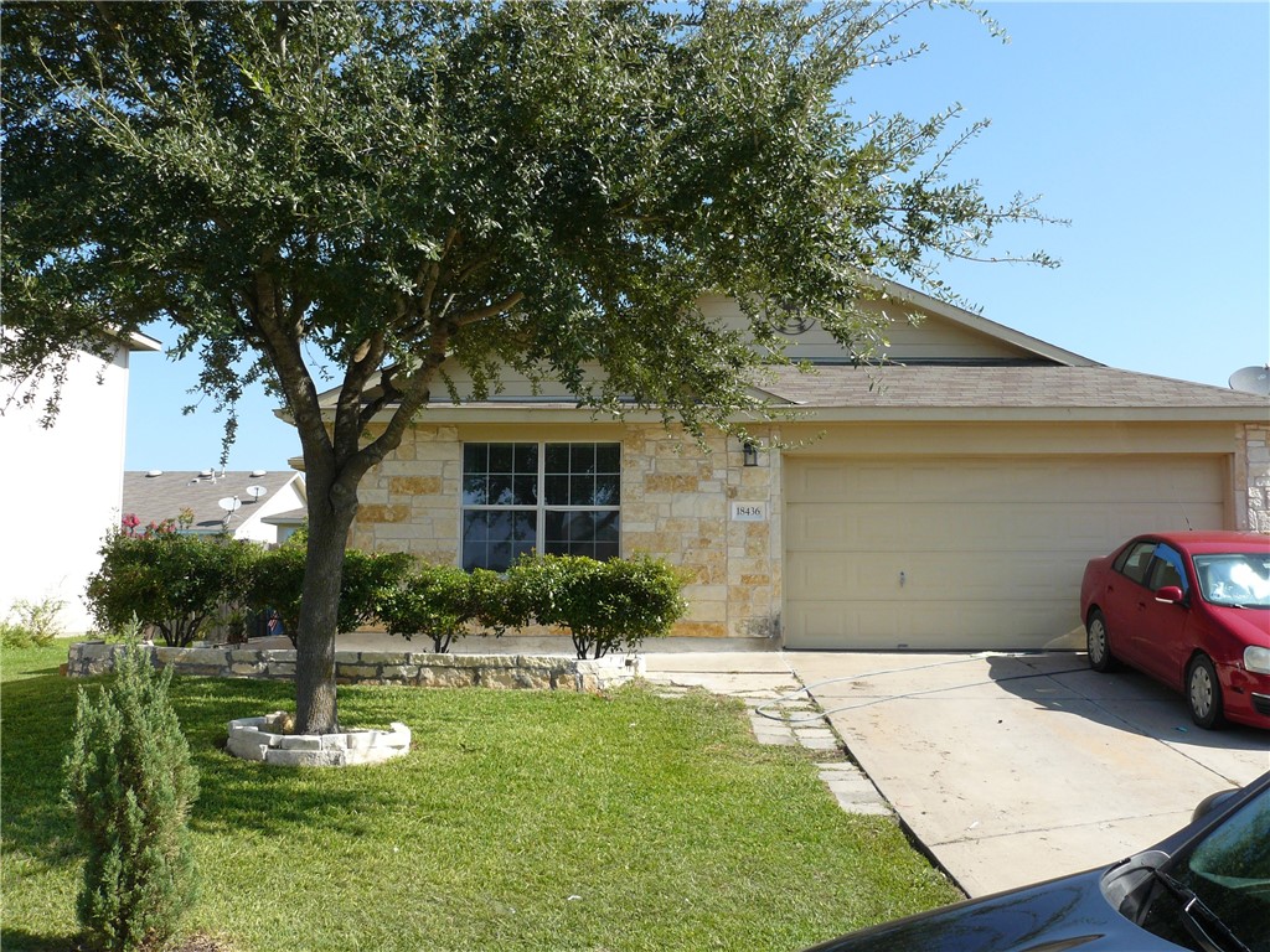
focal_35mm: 36
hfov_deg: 51.4
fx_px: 1321
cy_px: 476
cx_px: 635
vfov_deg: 39.7
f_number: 5.6
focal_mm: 6
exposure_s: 1/250
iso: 100
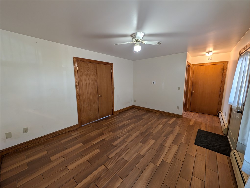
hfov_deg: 110.5
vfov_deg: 94.6
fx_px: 87
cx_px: 125
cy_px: 94
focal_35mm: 12
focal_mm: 2.02
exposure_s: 1/60
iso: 83
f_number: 1.7
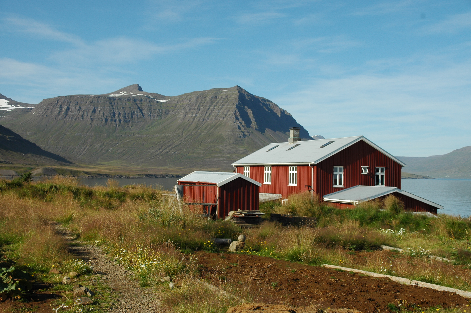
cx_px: 236
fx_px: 608
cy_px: 156
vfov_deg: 28.9
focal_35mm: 46
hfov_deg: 42.4
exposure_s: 1/640
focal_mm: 31
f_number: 8
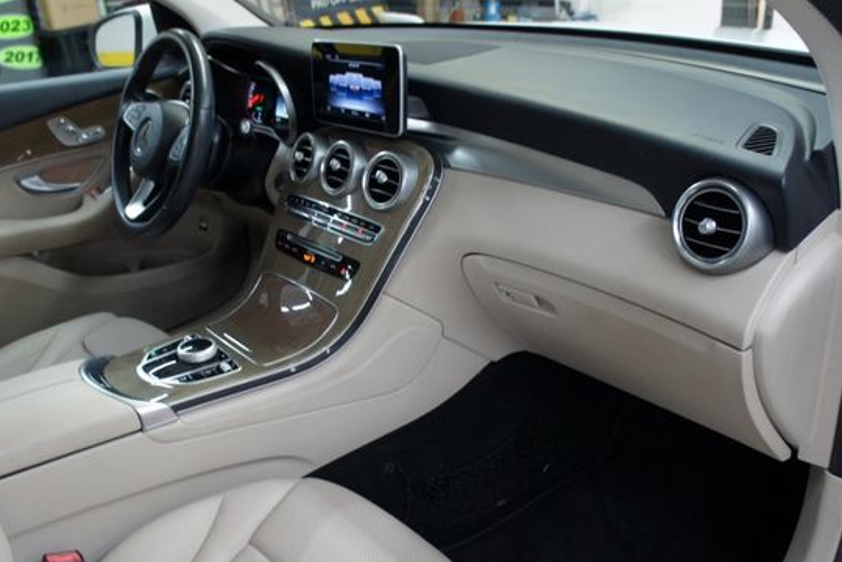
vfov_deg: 41.0
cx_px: 377
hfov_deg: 58.6
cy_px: 331
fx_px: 748
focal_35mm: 32
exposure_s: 1/30
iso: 640
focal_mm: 18
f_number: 3.5
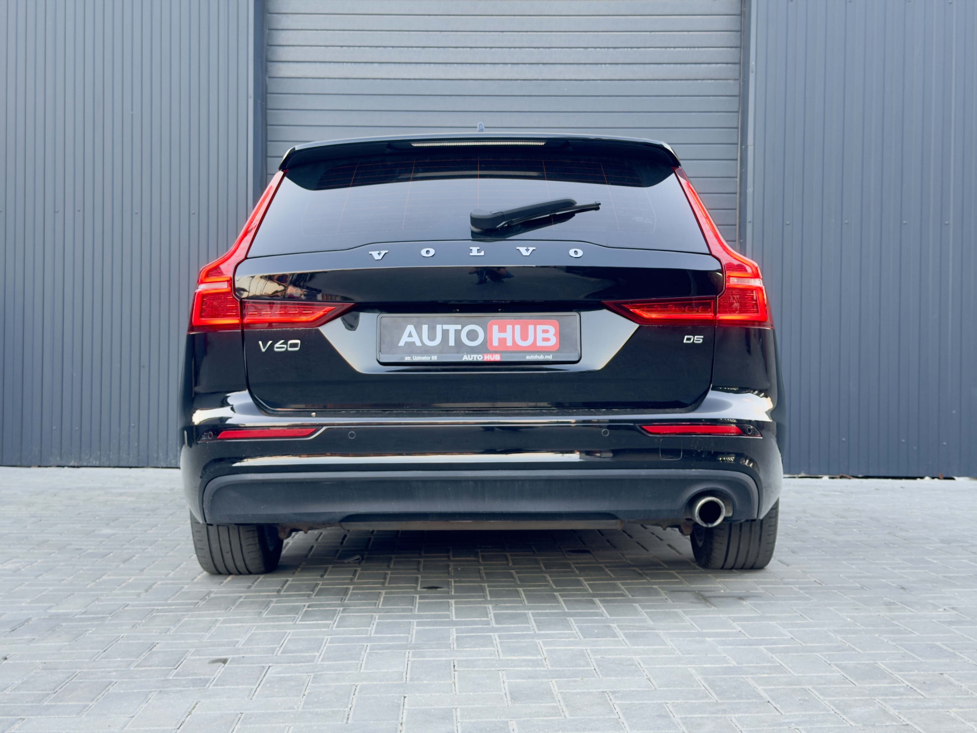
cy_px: 366
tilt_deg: +0.7
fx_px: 1355
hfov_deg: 39.7
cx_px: 488
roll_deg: -0.3
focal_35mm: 48
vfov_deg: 30.3
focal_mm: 6.76
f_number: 1.78
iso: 100
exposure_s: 1/69
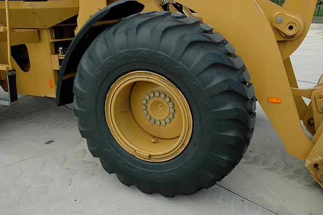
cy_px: 108
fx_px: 296
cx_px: 162
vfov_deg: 39.9
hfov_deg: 57.3
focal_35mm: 33
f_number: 9
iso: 400
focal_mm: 22
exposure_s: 1/320
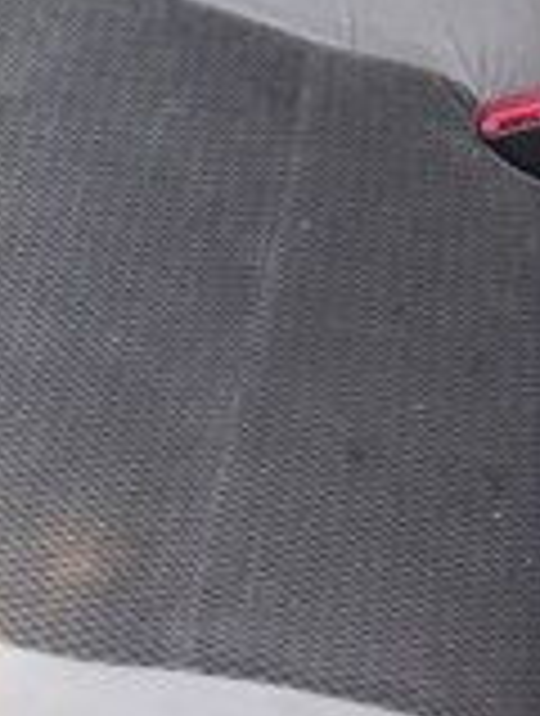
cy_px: -207
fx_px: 1740
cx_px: 252
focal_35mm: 84
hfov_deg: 17.6
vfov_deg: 21.1
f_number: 1.9
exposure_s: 1/33
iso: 125
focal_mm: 3.6
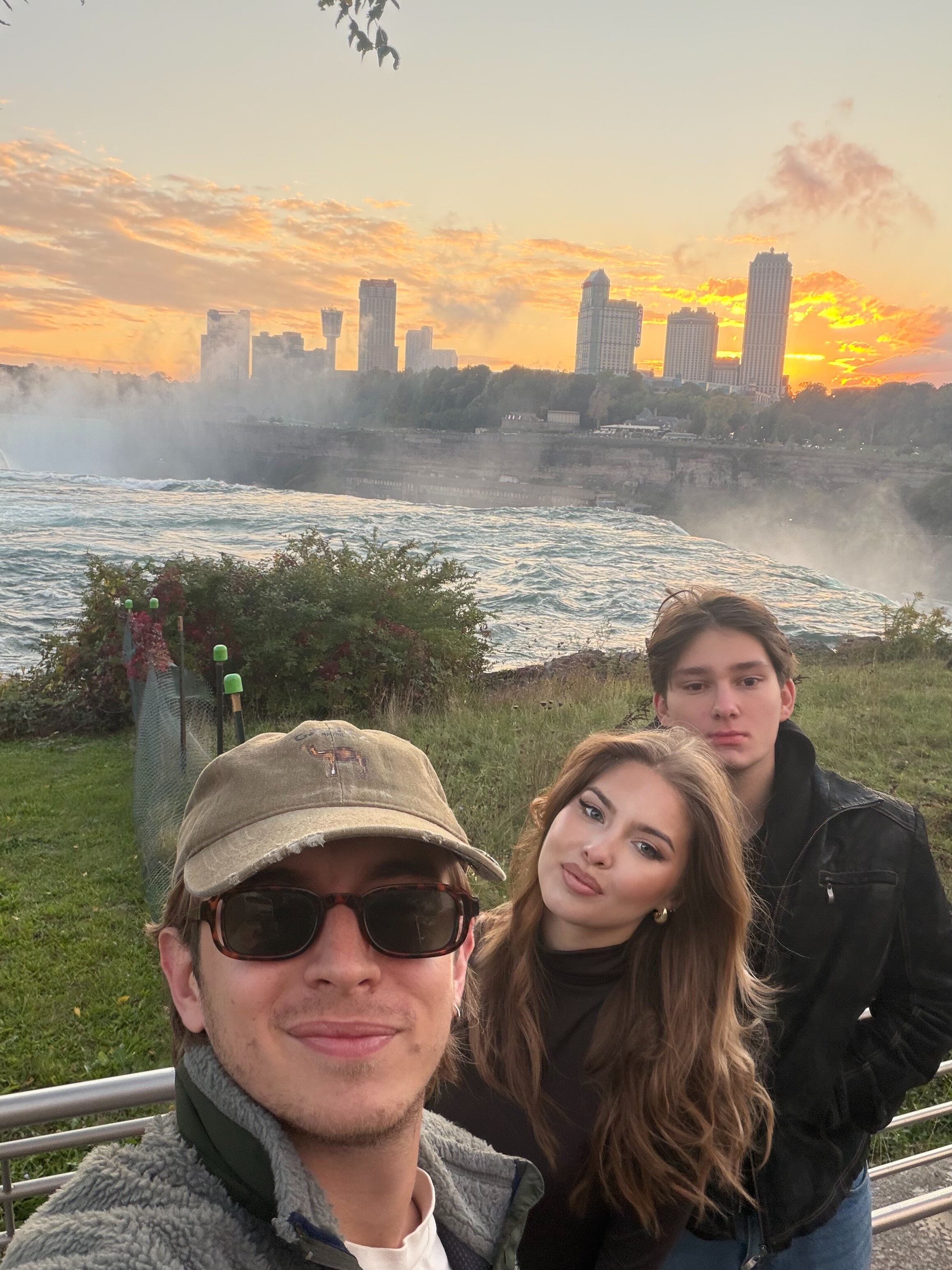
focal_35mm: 30
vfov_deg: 60.0
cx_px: 476
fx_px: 1100
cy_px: 635
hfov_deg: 46.8
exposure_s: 1/91
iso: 80
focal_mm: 2.71
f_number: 1.9
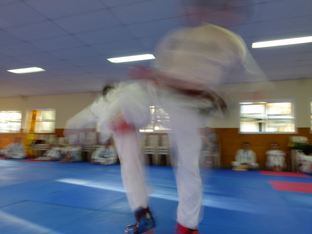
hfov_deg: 69.4
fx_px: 225
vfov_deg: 54.9
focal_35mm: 25
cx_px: 156
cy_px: 117
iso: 100
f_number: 6.3
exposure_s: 1/4
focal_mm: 4.5
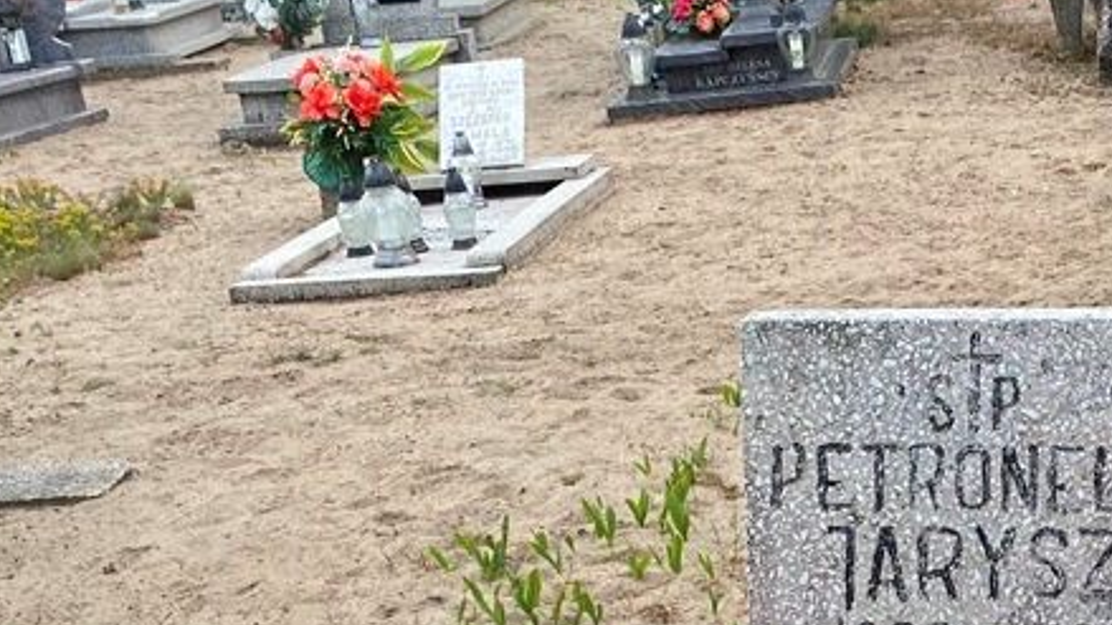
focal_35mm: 78
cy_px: 1179
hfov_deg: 26.6
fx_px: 2300
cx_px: 923
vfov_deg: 13.6
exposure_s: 1/762
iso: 32
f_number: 1.8
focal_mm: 4.25
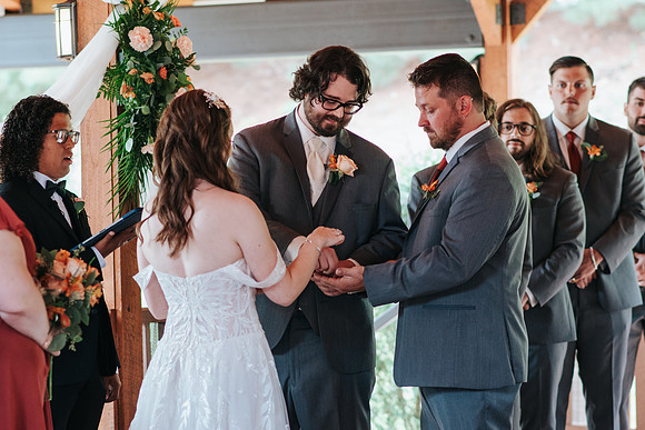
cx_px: 322
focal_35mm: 128
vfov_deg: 10.8
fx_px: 2285
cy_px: 215
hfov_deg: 16.1
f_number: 2.8
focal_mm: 85
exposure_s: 1/250
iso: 800
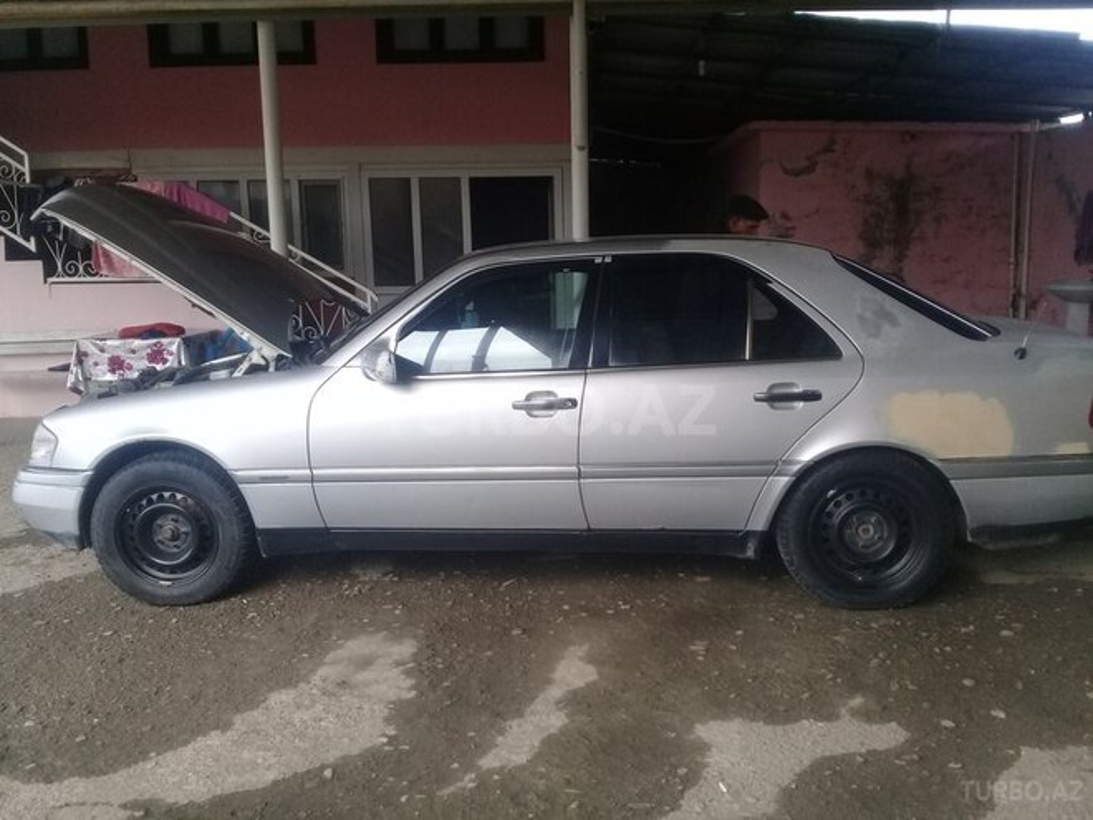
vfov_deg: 45.4
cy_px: 410
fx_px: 979
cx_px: 546
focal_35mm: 31
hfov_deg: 58.4
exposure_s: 1/120
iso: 80
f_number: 2.2
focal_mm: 3.3
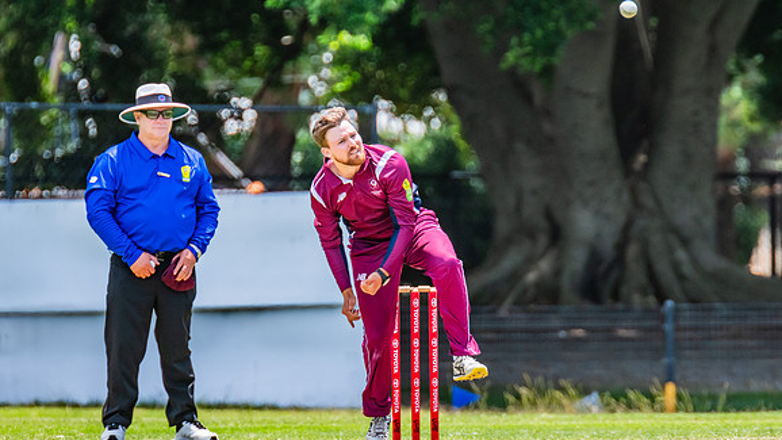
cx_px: 448
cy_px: 205
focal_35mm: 881
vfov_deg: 1.4
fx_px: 18266
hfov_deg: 2.5
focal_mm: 600
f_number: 8
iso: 800
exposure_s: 1/1000
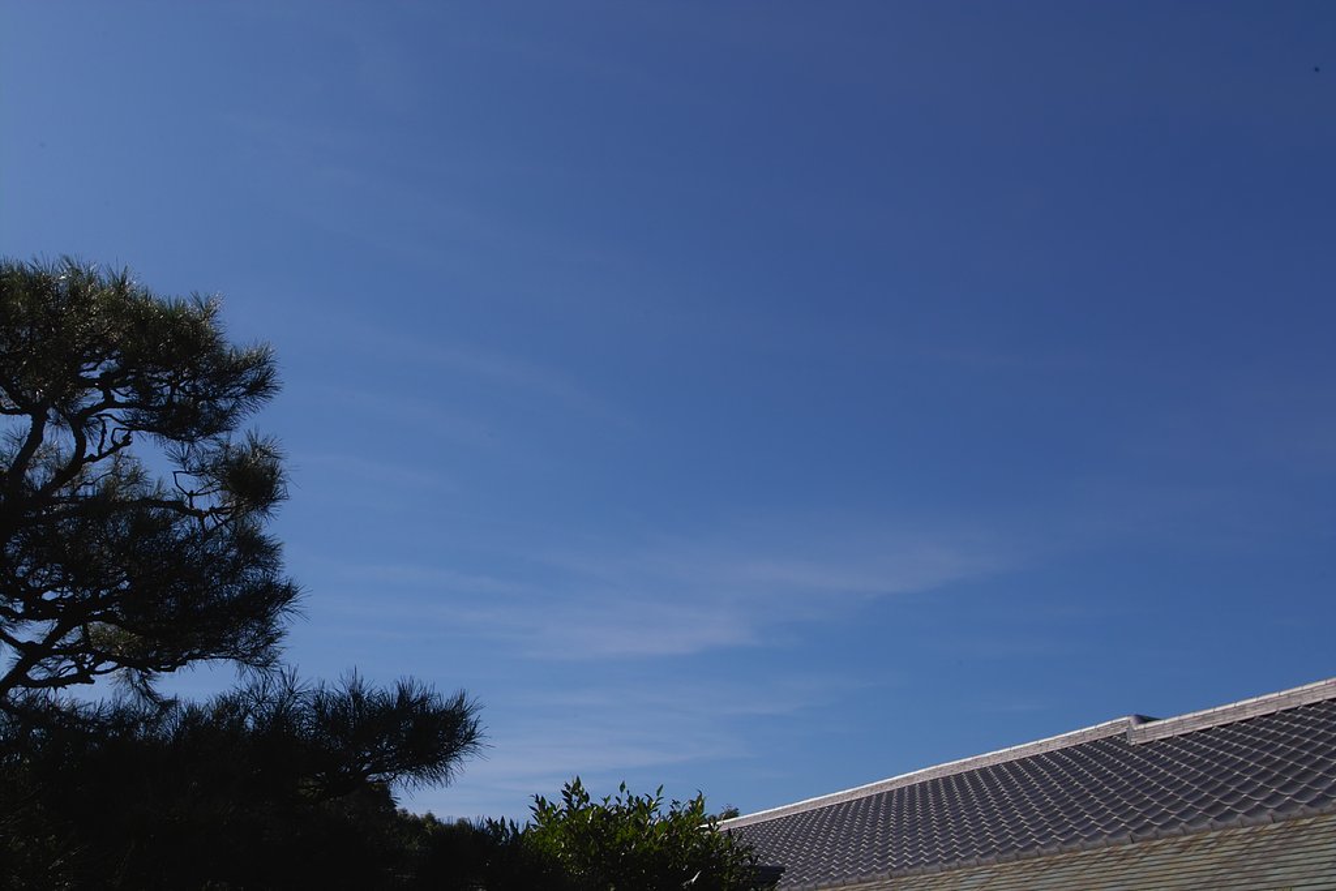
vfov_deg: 38.9
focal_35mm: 34
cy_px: 446
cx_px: 668
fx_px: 1262
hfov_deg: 55.8
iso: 100
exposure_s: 1/160
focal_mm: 20
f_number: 8
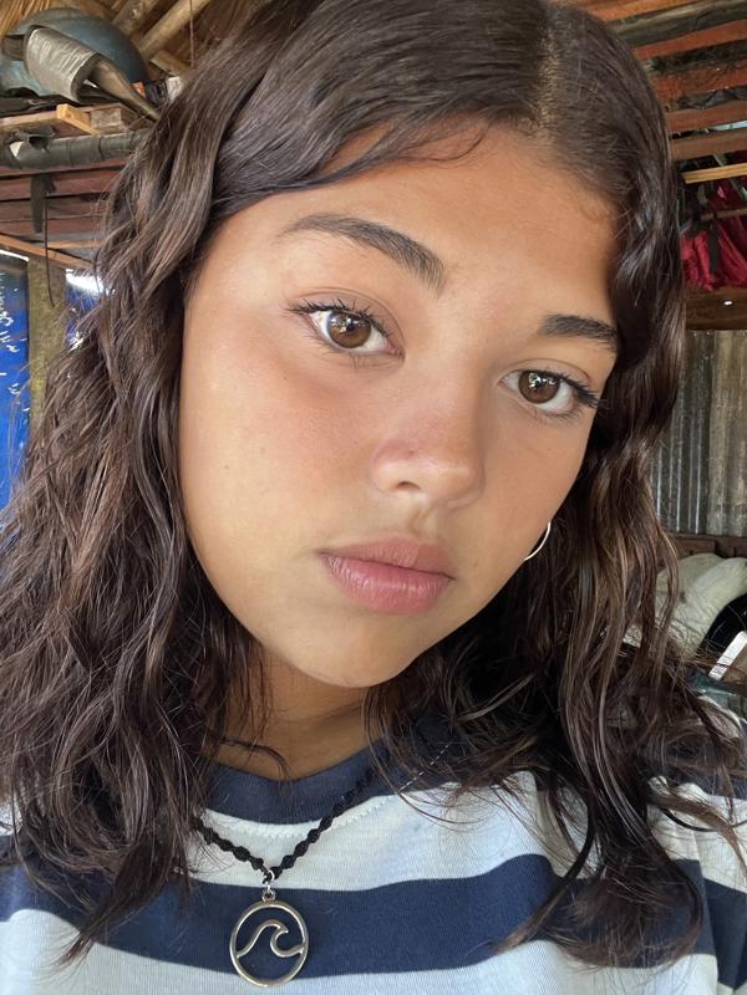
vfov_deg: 60.0
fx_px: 863
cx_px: 374
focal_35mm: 30
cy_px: 498
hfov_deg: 46.8
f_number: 2.2
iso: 100
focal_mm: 2.71
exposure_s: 1/66
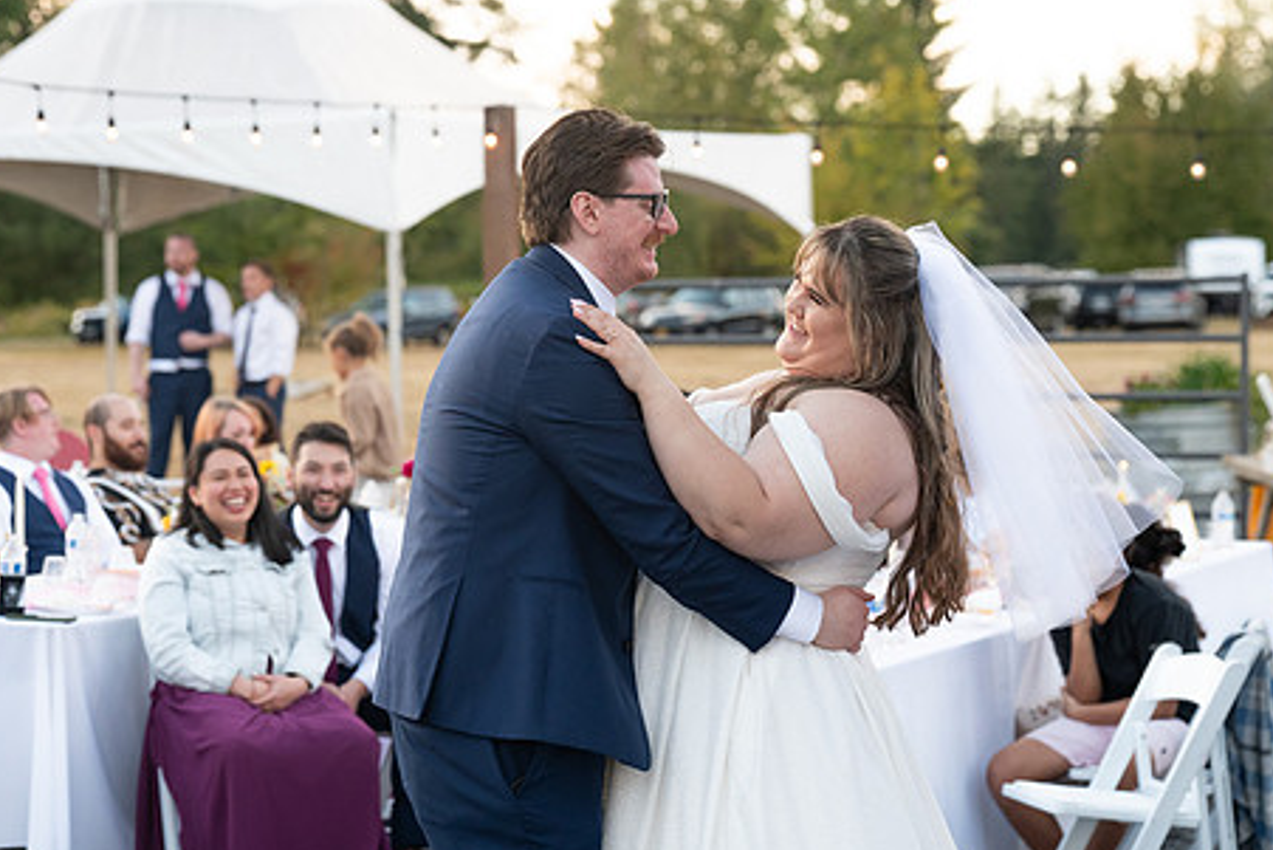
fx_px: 3820
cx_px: 621
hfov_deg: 18.9
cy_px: 487
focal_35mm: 108
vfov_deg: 12.7
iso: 1600
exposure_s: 1/500
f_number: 4
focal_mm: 84
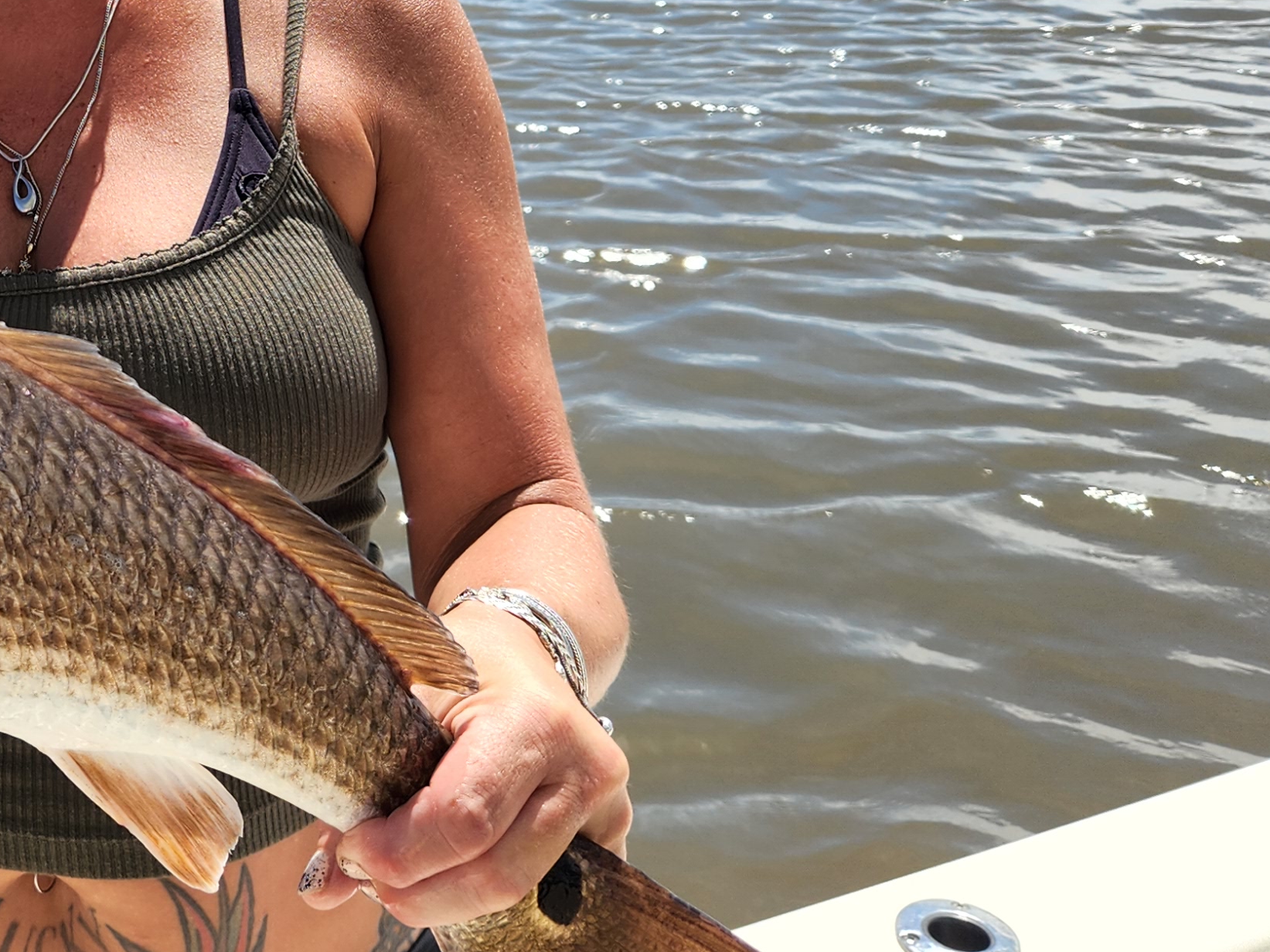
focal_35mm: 56
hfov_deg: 31.7
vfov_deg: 24.6
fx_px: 2054
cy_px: -51
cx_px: -6
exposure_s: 1/1186
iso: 20
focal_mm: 5.4
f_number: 1.8
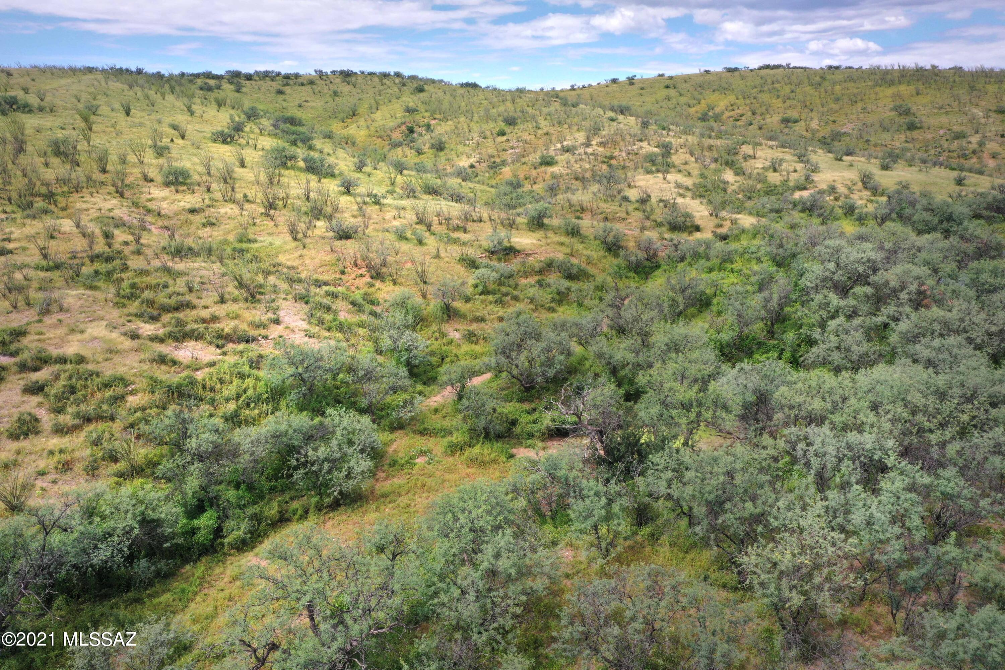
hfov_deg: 65.5
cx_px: 502
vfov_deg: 46.4
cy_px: 335
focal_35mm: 28
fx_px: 782
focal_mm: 10.26
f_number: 7.1
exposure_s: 1/320
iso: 100
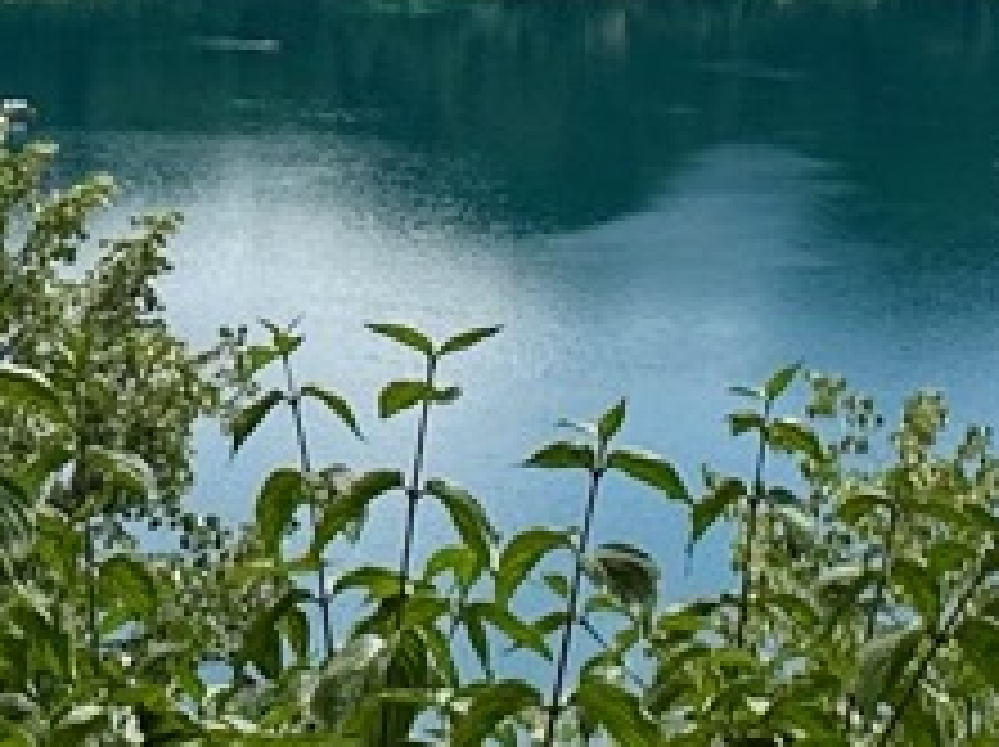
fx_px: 2912
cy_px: -666
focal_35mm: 101
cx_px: 486
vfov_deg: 13.0
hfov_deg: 19.5
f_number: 2.2
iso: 50
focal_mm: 2.22
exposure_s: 1/4464
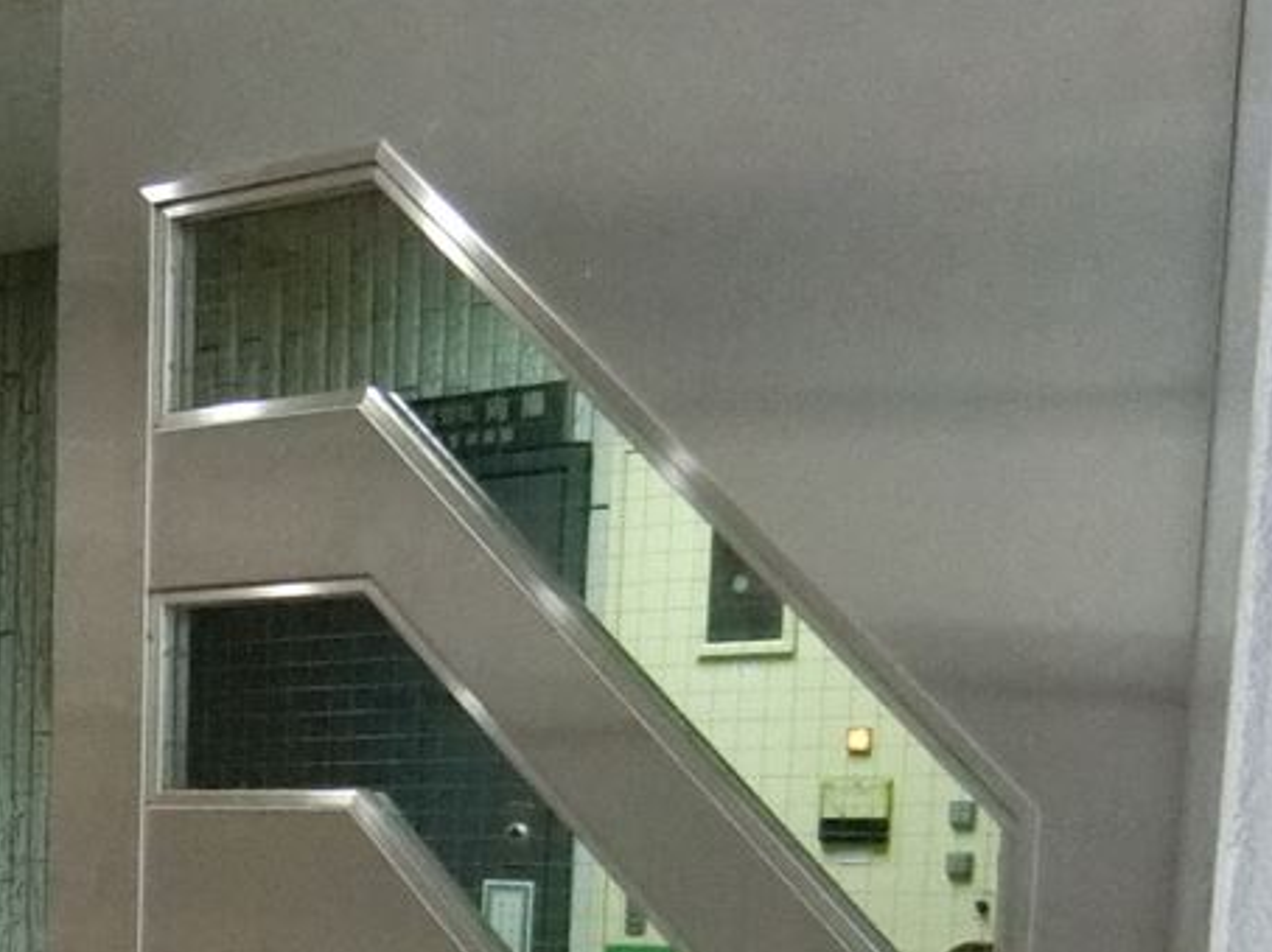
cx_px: -92
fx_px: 2461
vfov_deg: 20.1
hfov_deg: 26.9
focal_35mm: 67
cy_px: 1243
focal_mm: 4.06
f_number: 2.7
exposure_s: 1/160
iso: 1600
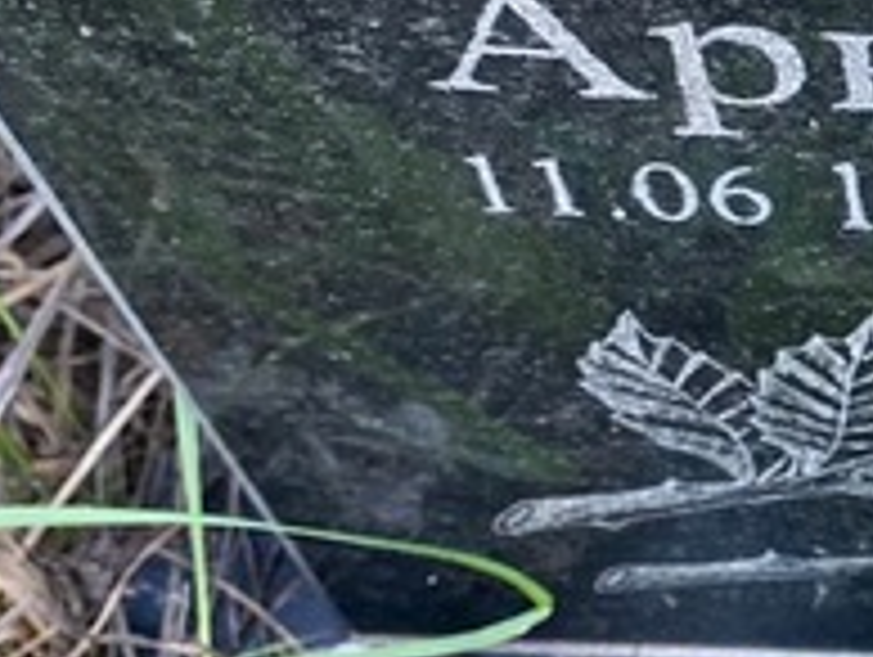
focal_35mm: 107
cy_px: 45
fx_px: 2702
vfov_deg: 13.7
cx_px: 1472
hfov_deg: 16.1
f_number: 1.8
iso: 80
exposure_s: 1/121
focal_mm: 4.25
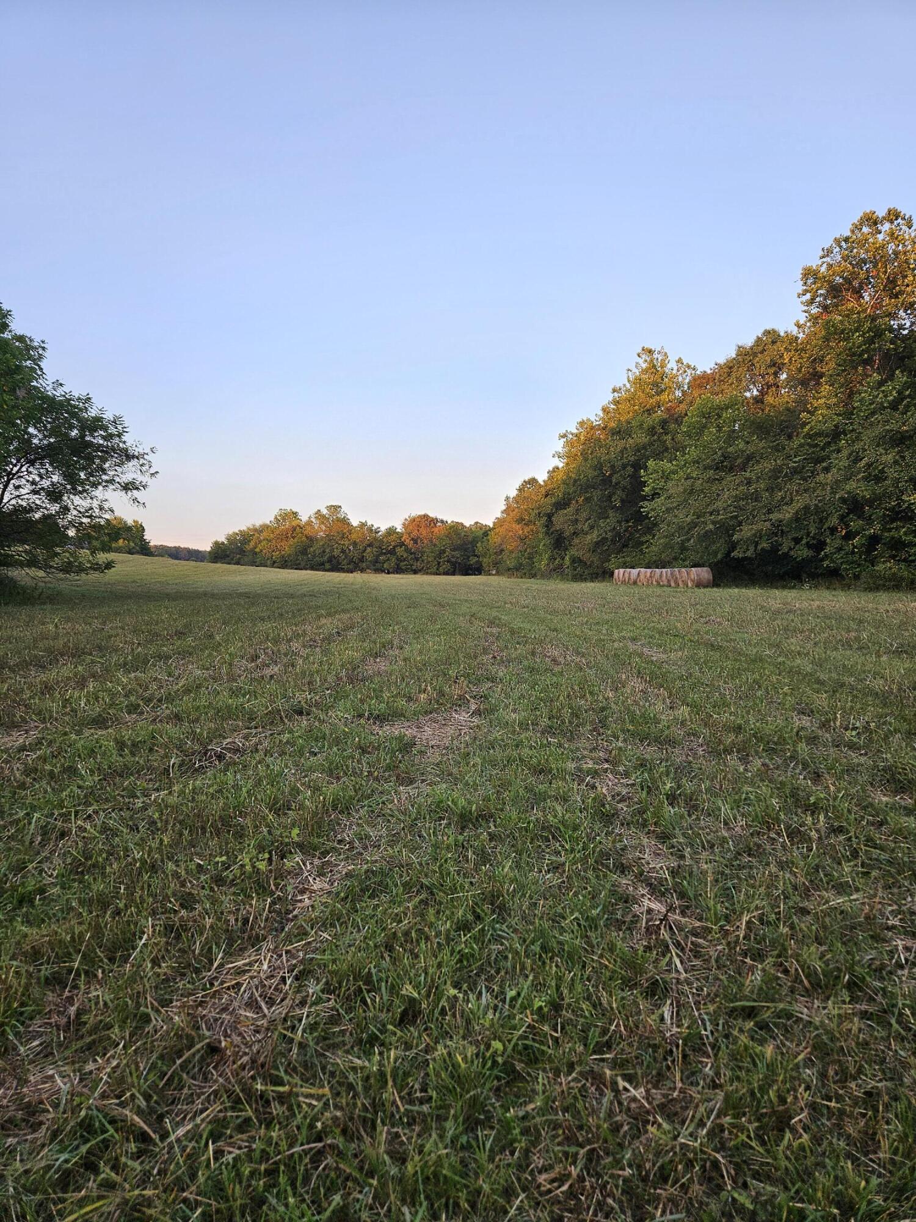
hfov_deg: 58.9
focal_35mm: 23
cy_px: 611
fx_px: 811
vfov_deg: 73.9
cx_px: 458
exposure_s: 1/120
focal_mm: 5.4
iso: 25
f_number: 1.8
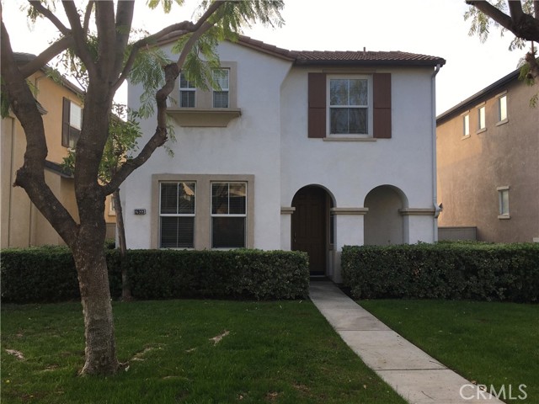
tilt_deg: +5.1
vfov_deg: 48.2
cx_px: 270
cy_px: 202
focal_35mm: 29
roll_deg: +0.0
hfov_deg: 61.7
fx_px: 452
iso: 25
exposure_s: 1/398
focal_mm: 4.15
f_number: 2.2
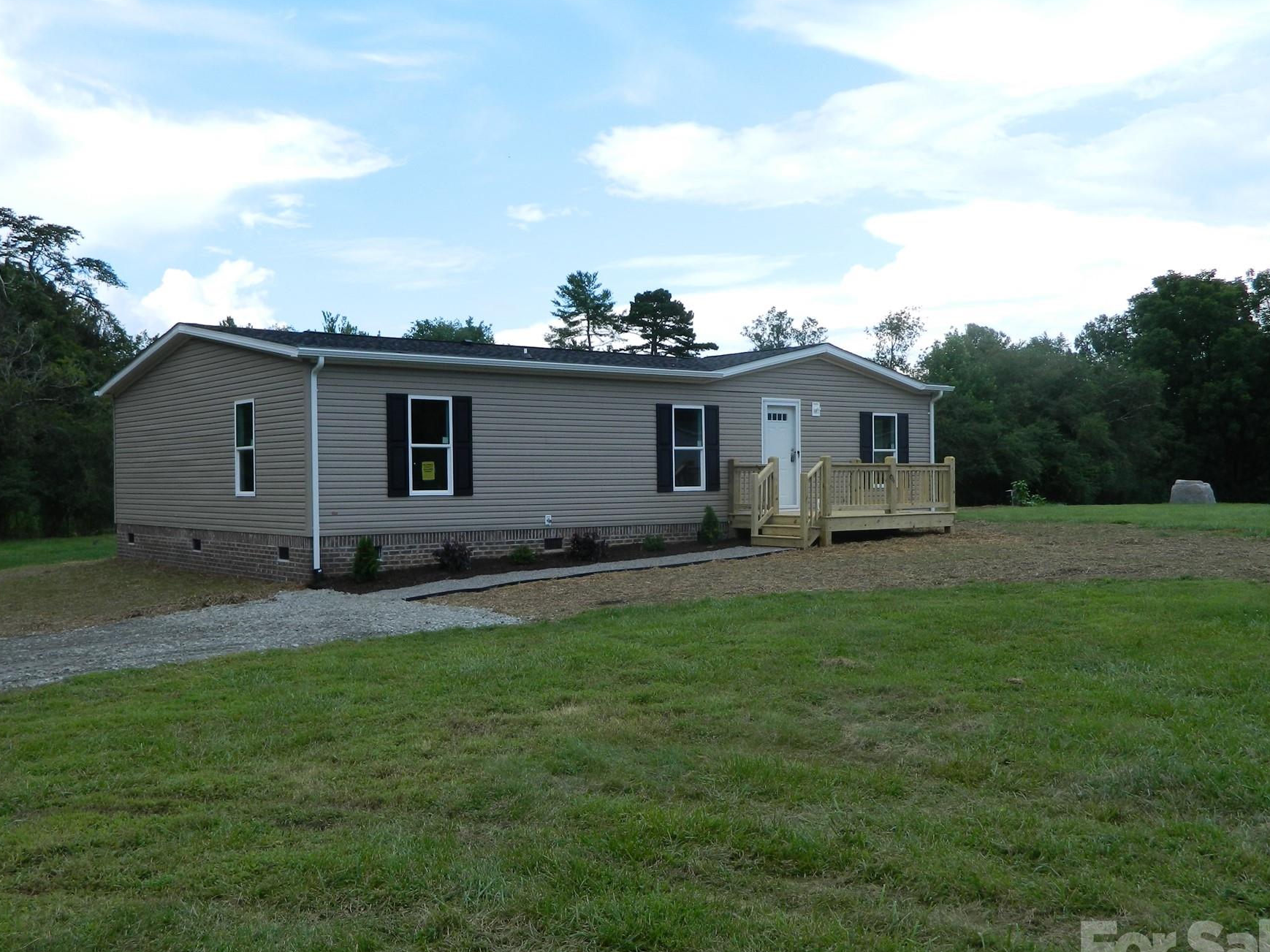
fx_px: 1211
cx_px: 566
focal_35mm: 33
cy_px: 503
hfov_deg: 55.2
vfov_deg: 42.9
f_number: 3.2
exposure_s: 1/500
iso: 80
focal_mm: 5.1
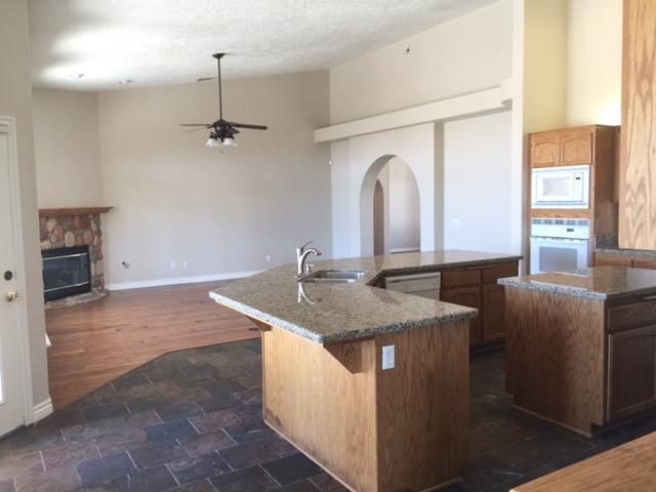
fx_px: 550
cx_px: 328
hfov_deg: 61.7
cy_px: 246
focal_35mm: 29
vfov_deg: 48.2
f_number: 2.2
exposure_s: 1/30
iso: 50
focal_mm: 4.15
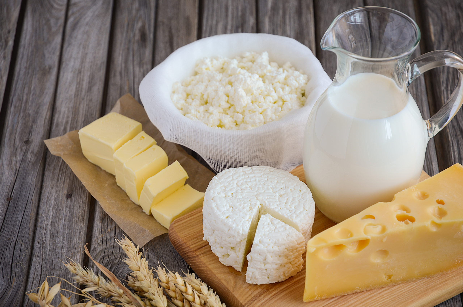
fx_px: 1637
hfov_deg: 16.1
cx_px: 232
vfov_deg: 10.7
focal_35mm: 128
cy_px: 154
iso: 100
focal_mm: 85
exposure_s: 1/6
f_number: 6.3
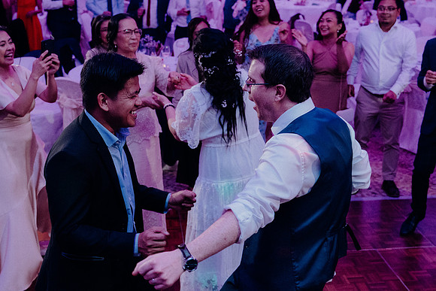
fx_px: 618
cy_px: 146
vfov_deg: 26.5
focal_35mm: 51
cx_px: 218
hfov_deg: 38.9
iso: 3200
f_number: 3.5
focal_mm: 34
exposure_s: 1/160
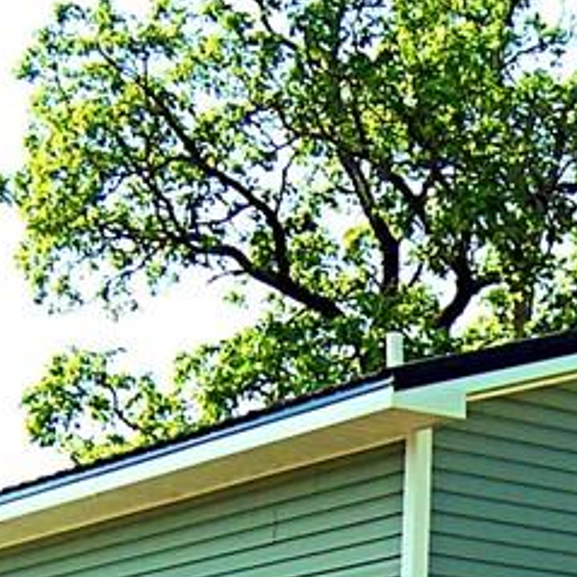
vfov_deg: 13.6
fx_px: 2357
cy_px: 686
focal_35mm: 125
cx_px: 563
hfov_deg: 13.8
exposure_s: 1/500
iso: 80
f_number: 3.4
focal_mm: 5.5
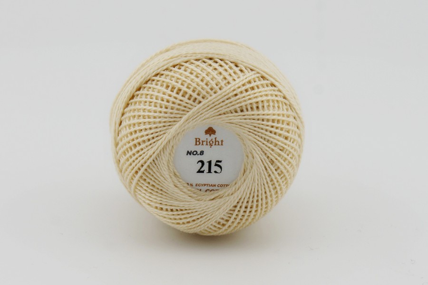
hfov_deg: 24.6
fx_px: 981
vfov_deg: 16.6
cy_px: 142
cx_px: 214
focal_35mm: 82
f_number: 9
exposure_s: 1/320
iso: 200
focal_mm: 55
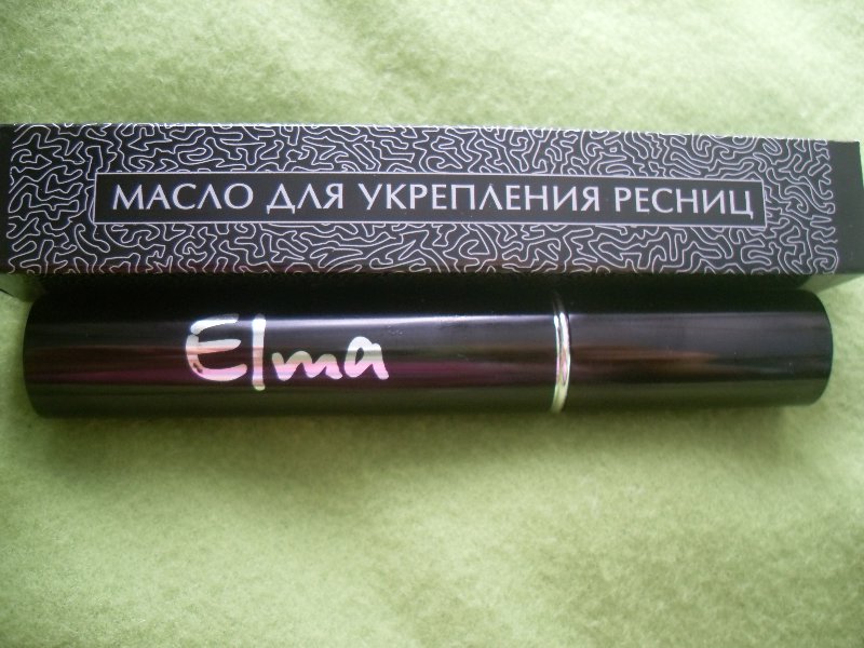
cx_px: 432
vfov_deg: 41.8
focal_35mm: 34
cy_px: 324
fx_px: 849
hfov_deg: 54.0
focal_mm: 6.3
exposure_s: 1/15
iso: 200
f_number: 2.8
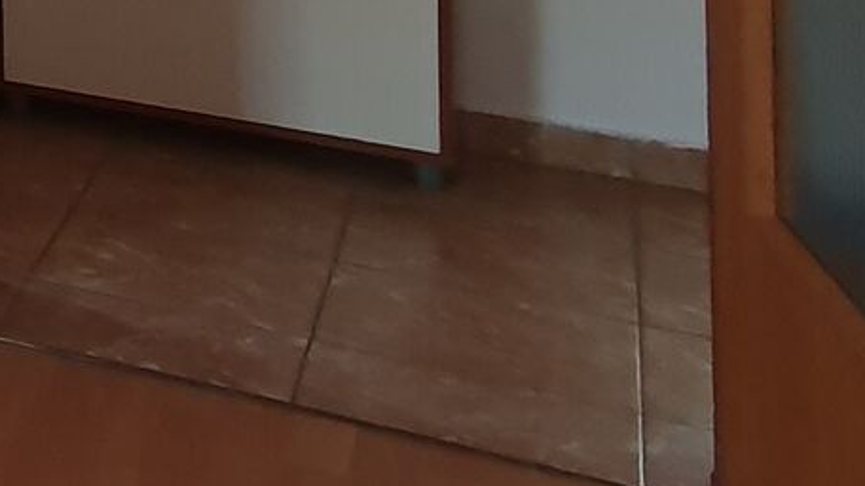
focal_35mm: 87
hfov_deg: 14.7
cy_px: -535
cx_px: -1241
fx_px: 1995
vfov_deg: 12.1
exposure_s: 1/50
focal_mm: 1.8
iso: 125
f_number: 2.2
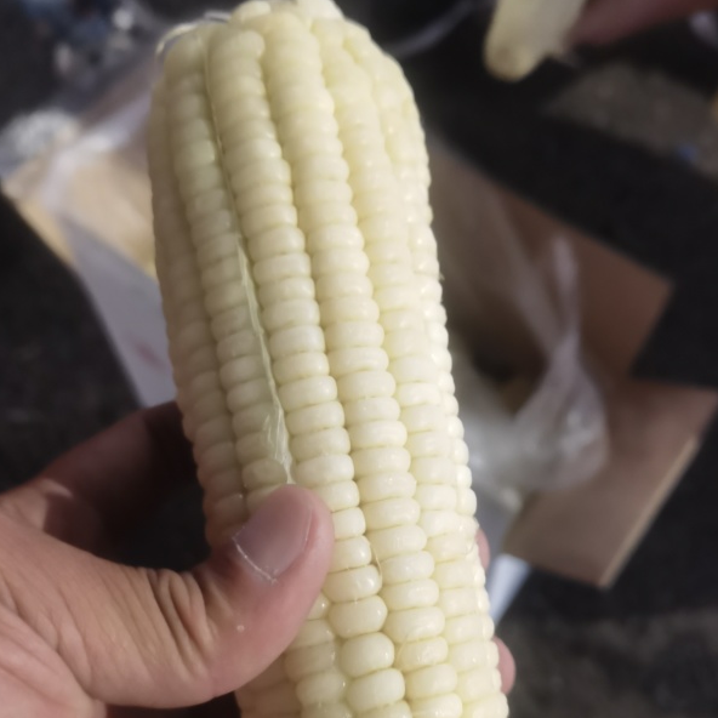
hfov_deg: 39.1
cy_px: 458
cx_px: 416
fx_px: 1009
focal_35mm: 43
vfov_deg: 38.9
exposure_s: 1/33.3
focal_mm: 5.58
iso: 640
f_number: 1.9
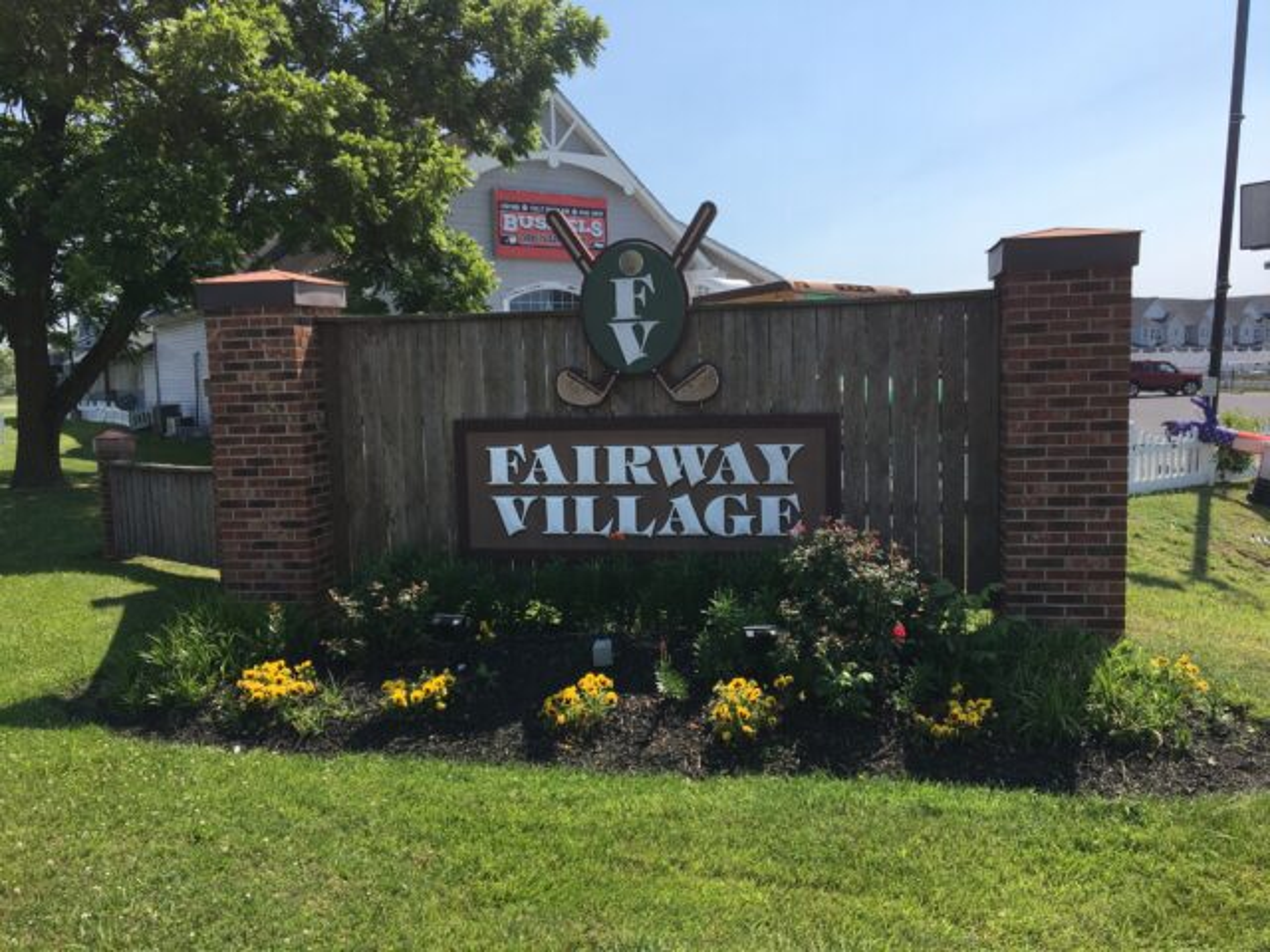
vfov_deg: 48.2
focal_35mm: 29
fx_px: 1064
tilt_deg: -5.6
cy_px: 476
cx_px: 635
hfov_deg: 61.7
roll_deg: +0.9
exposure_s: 1/1479
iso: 25
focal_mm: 4.15
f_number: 2.2
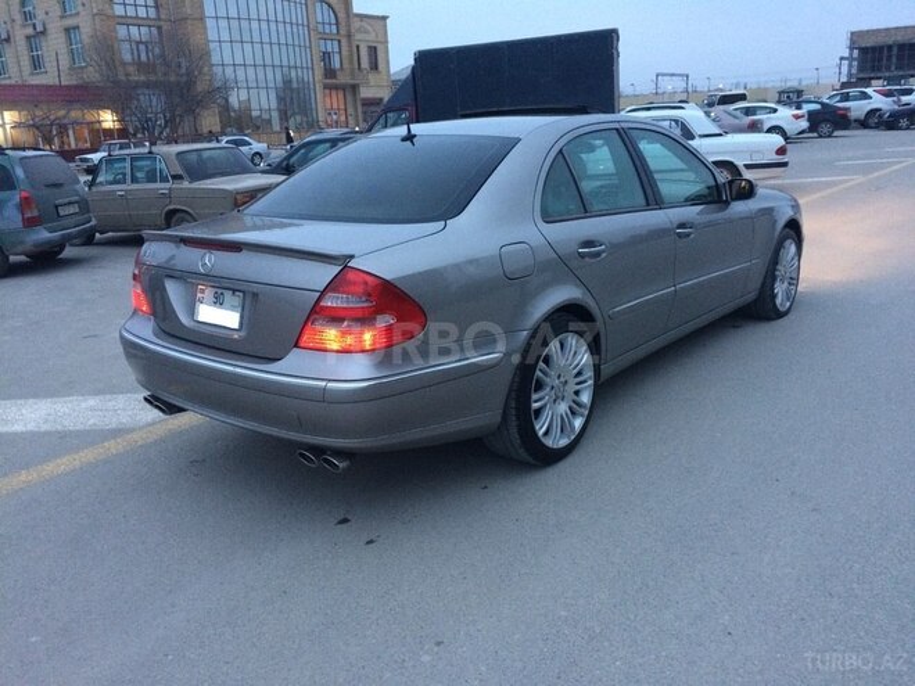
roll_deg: +2.2
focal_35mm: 29
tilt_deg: -17.1
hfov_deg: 61.7
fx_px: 767
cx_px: 458
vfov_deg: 48.2
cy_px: 343
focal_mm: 4.15
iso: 250
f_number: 2.2
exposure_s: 1/33
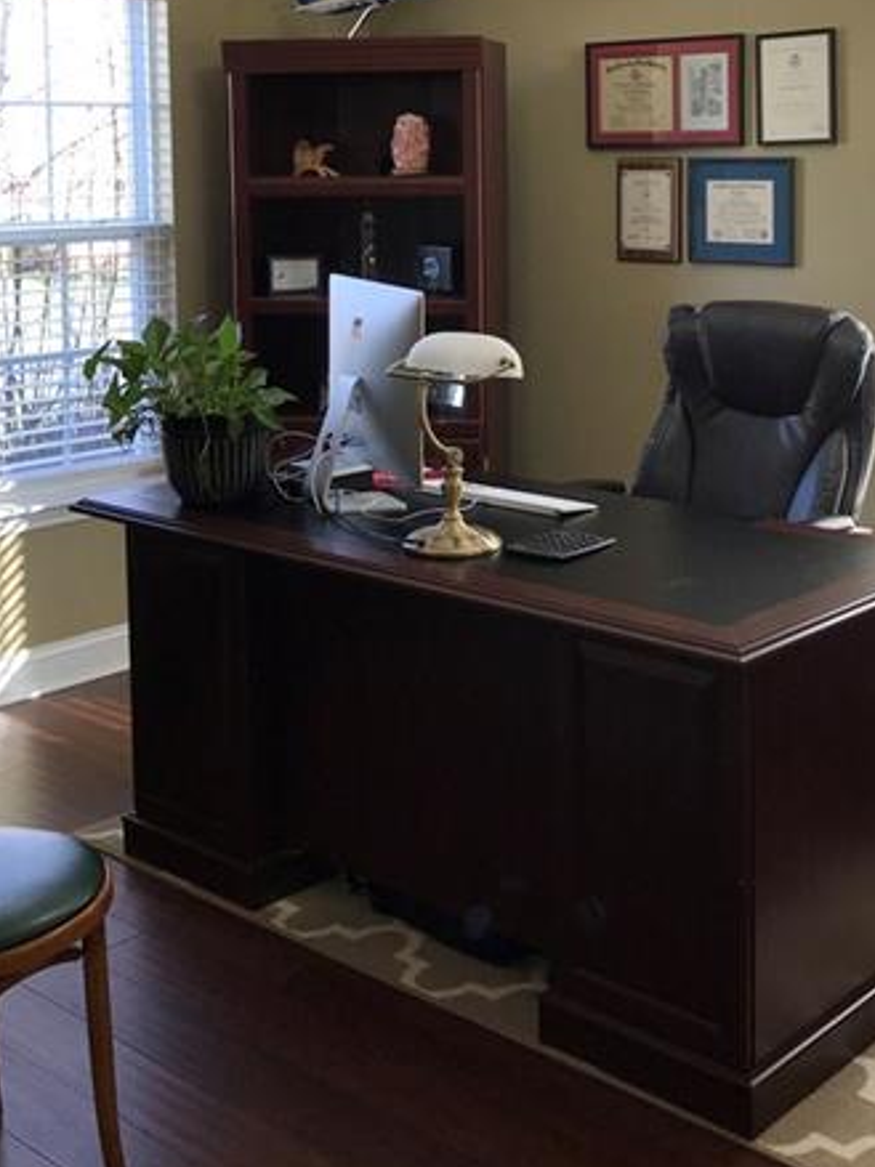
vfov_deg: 38.0
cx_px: 543
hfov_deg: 29.6
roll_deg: -0.3
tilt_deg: -5.1
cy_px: 300
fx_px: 1652
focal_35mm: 49
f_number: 1.8
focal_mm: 3.99
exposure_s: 1/60
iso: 25
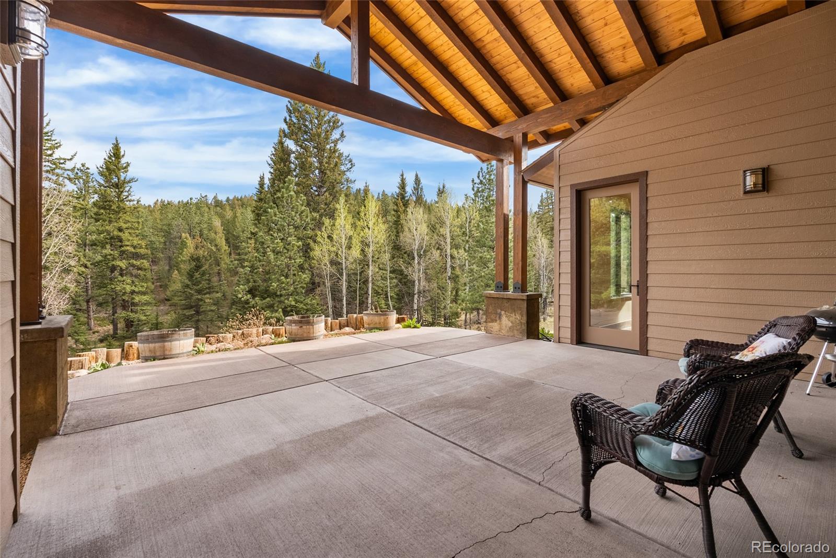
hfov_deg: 96.7
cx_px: 418
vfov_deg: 73.8
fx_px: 372
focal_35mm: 16
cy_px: 279
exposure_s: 1/25
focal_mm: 16
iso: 200
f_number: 8
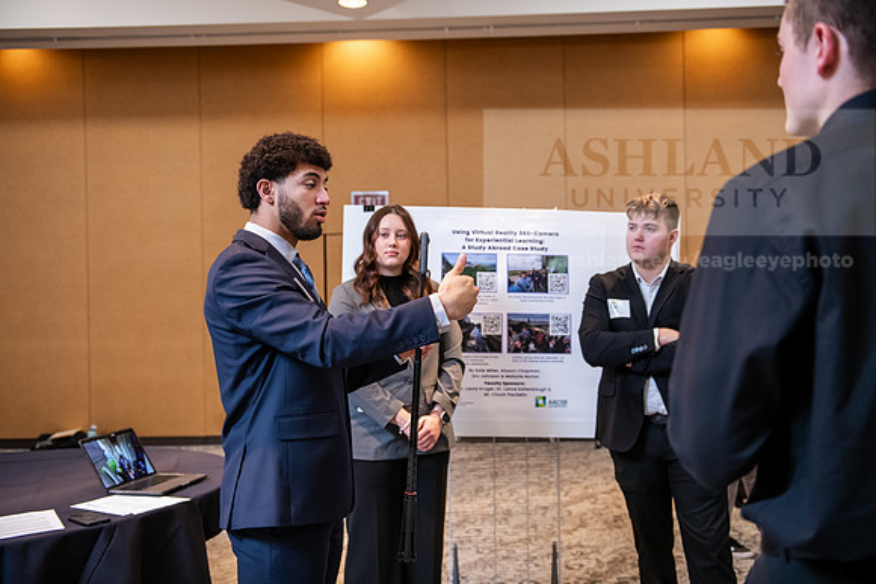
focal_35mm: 36
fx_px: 876
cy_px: 292
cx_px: 438
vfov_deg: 36.9
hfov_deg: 53.1
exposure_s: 1/160
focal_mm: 36
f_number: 3.2
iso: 2000
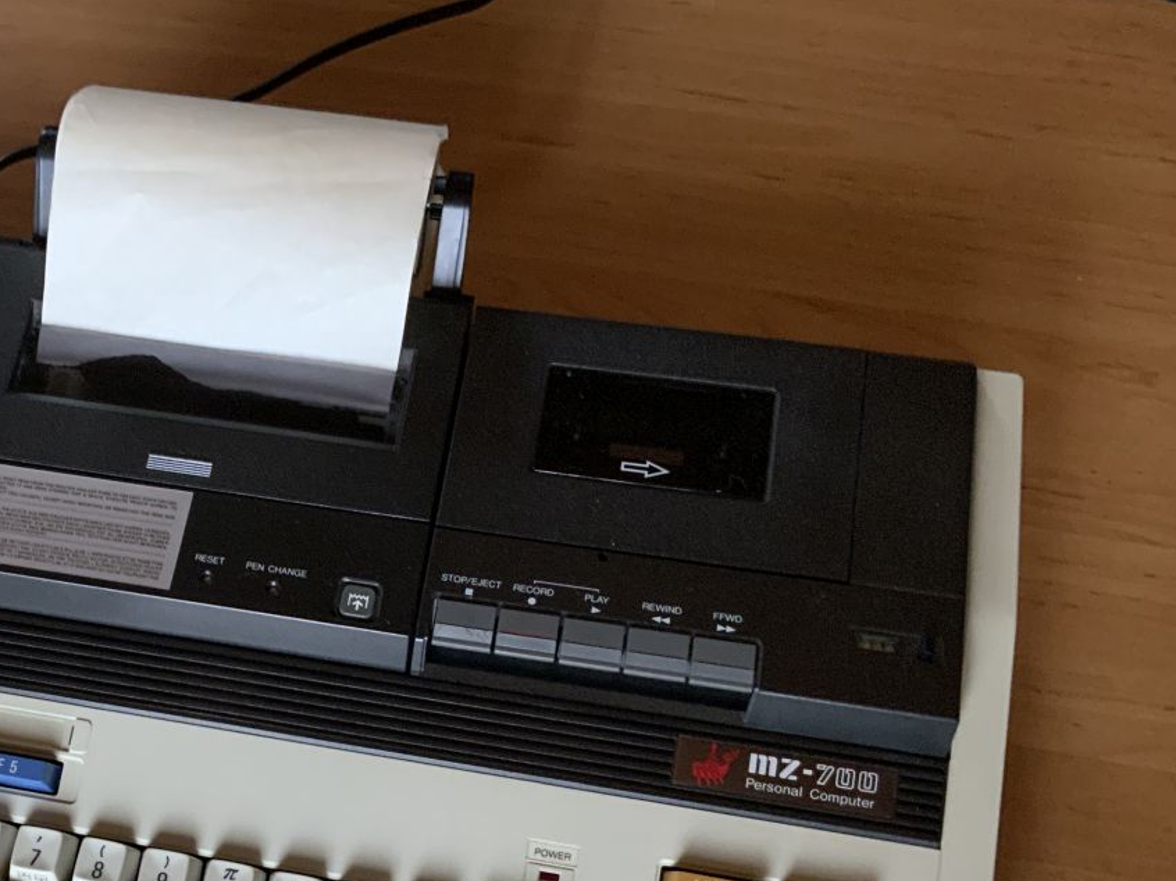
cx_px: 227
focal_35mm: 48
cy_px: 717
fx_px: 1630
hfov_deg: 38.1
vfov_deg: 29.5
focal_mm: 3
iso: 250
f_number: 1.8
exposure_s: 1/60
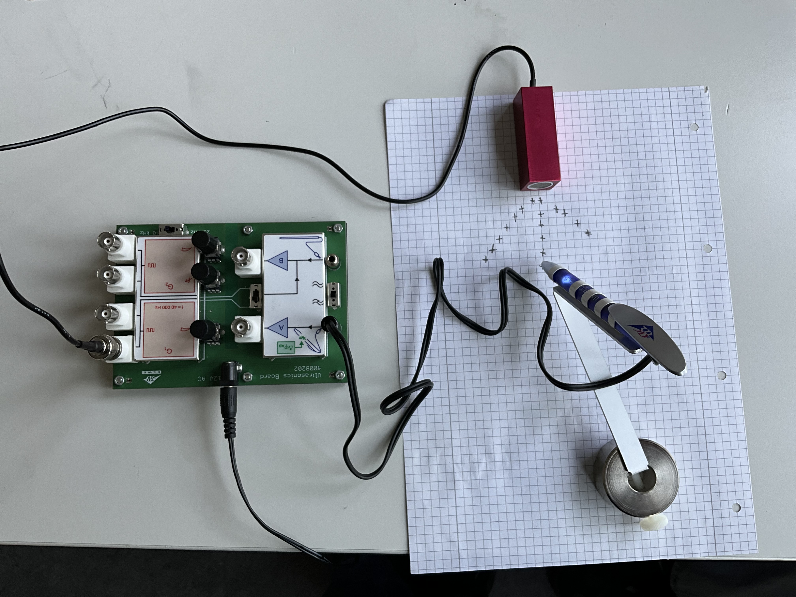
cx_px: 398
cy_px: 298
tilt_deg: -84.5
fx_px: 667
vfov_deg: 48.2
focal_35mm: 29
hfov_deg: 61.7
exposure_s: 1/122
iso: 20
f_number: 1.8
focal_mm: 3
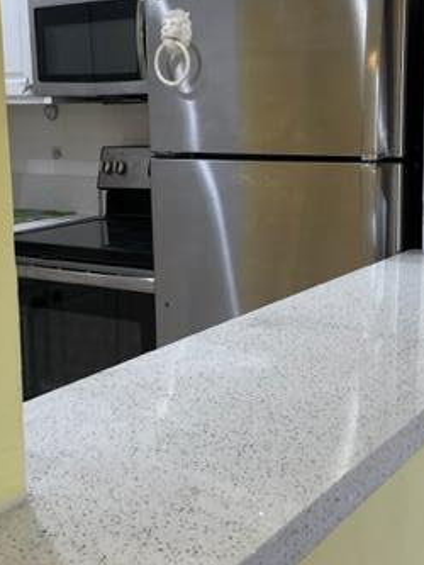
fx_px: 816
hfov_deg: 29.1
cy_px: 241
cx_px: 232
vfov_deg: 38.1
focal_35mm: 50
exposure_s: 1/120
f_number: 1.6
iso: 80
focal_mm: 4.2
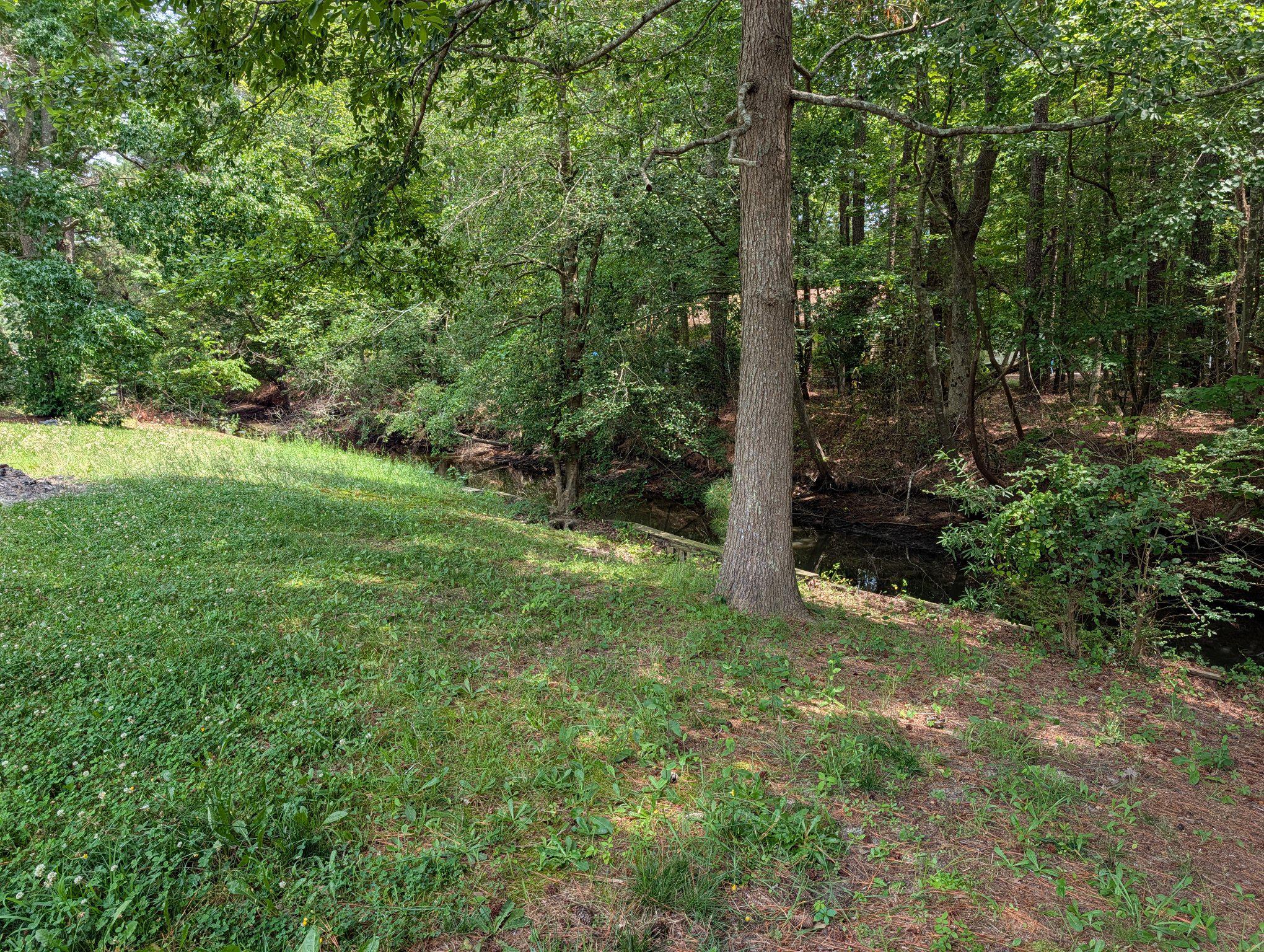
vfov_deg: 56.9
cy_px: 476
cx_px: 632
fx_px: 878
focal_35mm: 24
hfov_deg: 71.5
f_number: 1.68
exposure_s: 1/288
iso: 18
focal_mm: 6.9
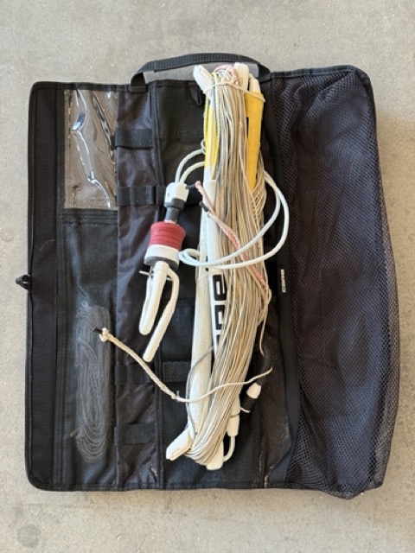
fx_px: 767
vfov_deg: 39.7
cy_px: 276
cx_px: 208
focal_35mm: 48
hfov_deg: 30.3
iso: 250
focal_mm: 6.76
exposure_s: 1/48
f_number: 1.78
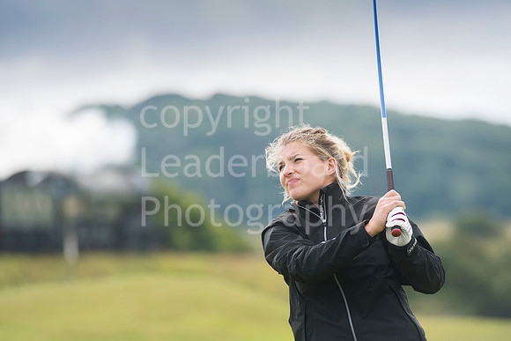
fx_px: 4259
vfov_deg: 4.6
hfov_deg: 6.9
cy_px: 170
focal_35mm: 300
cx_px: 256
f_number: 6.3
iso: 800
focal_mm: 300
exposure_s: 1/1600
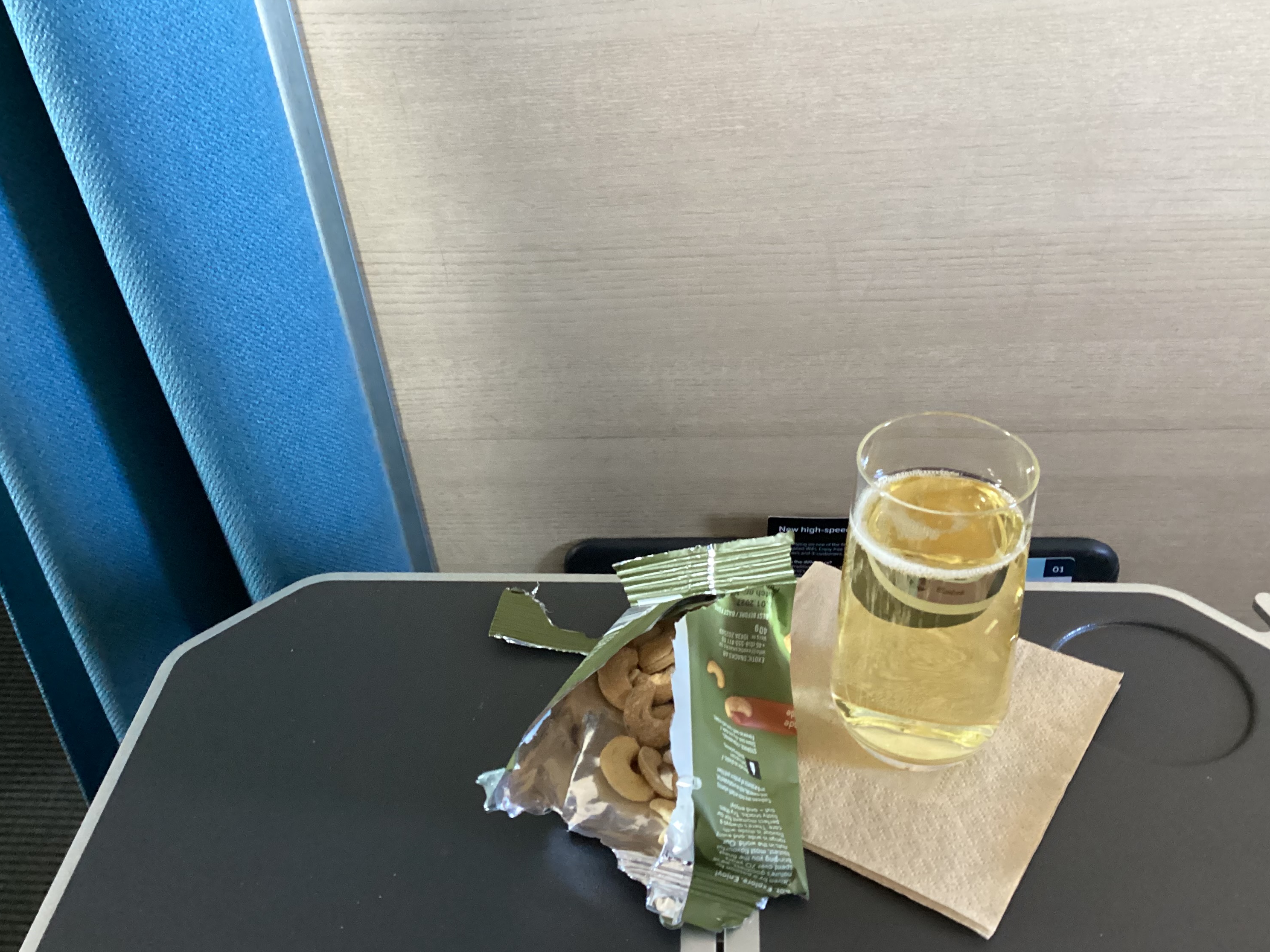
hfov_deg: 53.9
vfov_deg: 41.8
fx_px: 1247
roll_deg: +6.4
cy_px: 464
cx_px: 603
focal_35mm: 34
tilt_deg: -35.3
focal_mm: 3.3
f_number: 2.4
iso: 500
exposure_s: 1/25
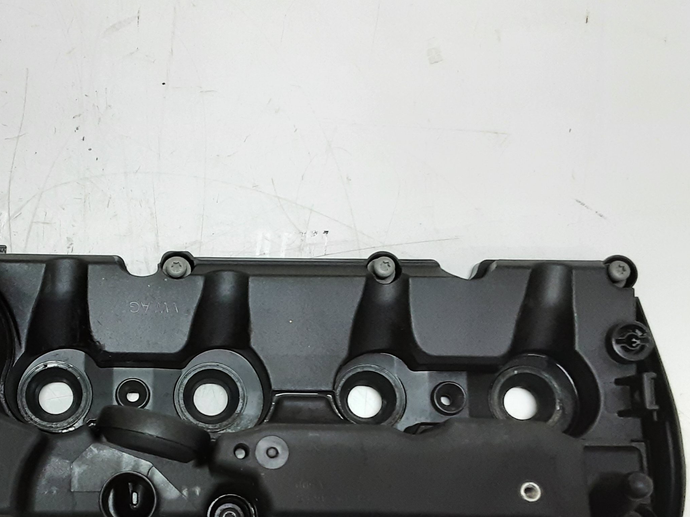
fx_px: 857
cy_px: 407
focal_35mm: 43
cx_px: 191
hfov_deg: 42.8
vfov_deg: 32.7
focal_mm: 2.91
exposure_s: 1/50
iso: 200
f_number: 1.9
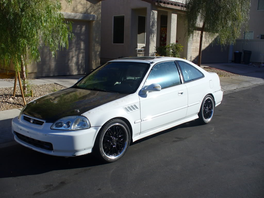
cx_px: 132
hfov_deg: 50.1
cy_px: 99
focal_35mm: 37
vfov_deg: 38.7
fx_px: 282
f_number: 5.6
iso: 80
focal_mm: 6.1
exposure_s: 1/400
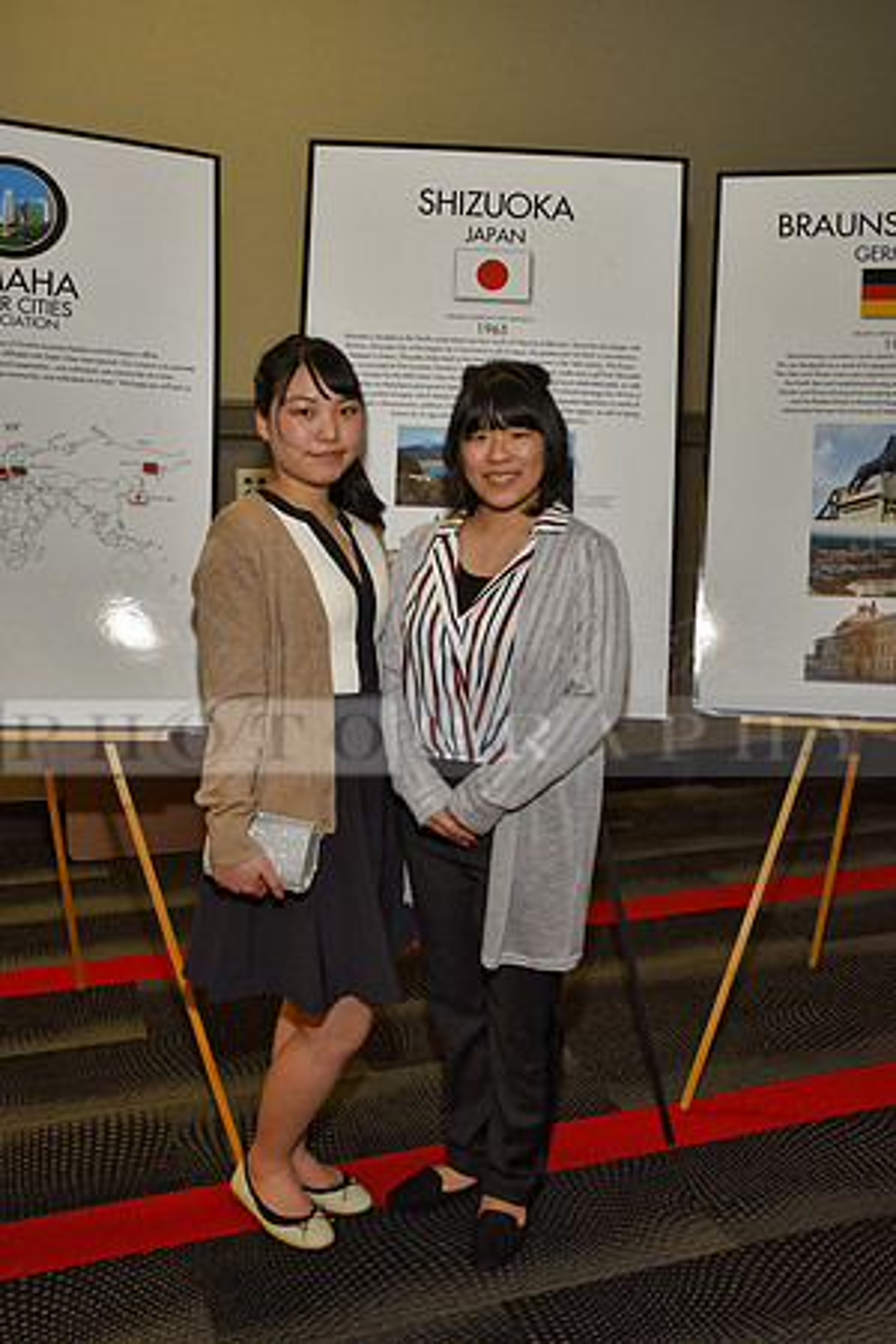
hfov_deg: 37.9
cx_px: 448
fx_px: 1307
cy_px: 672
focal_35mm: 35
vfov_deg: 54.4
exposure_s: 1/60
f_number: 7.1
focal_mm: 35
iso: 1000
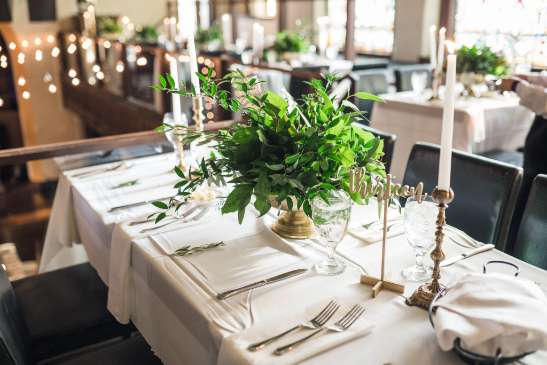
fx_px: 532
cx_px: 274
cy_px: 182
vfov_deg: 37.9
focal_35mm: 35
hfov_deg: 54.4
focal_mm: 35
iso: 2000
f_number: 1.7
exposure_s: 1/160
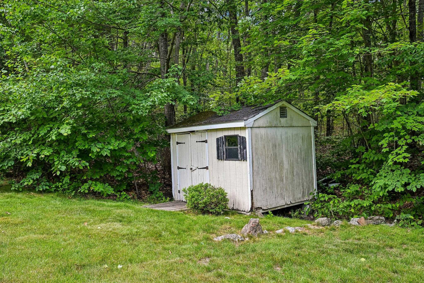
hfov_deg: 61.9
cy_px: 142
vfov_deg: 43.6
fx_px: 353
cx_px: 212
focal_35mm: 30
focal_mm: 30
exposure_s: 1/80
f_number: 8
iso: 400
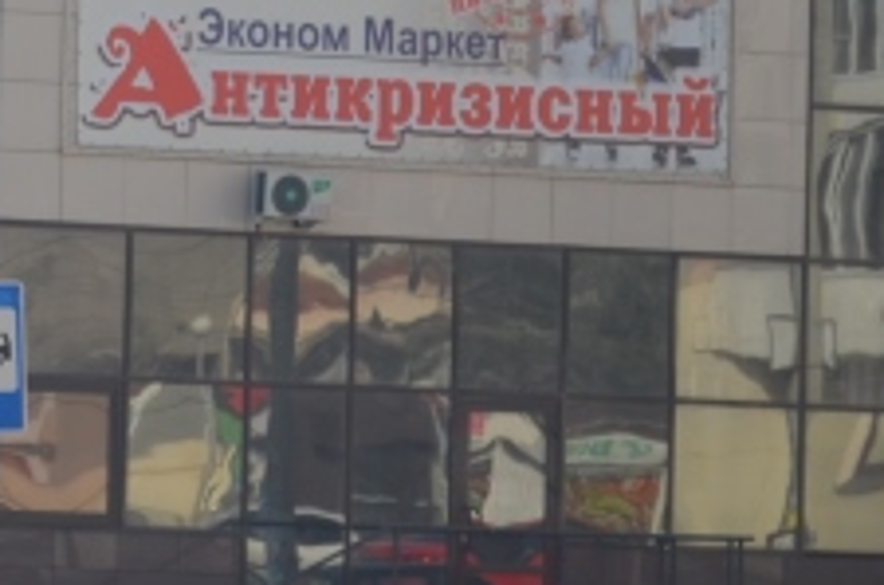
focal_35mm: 375
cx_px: -786
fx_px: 9195
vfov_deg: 3.6
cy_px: -420
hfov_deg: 5.4
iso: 110
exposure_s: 1/250
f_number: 8
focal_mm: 55
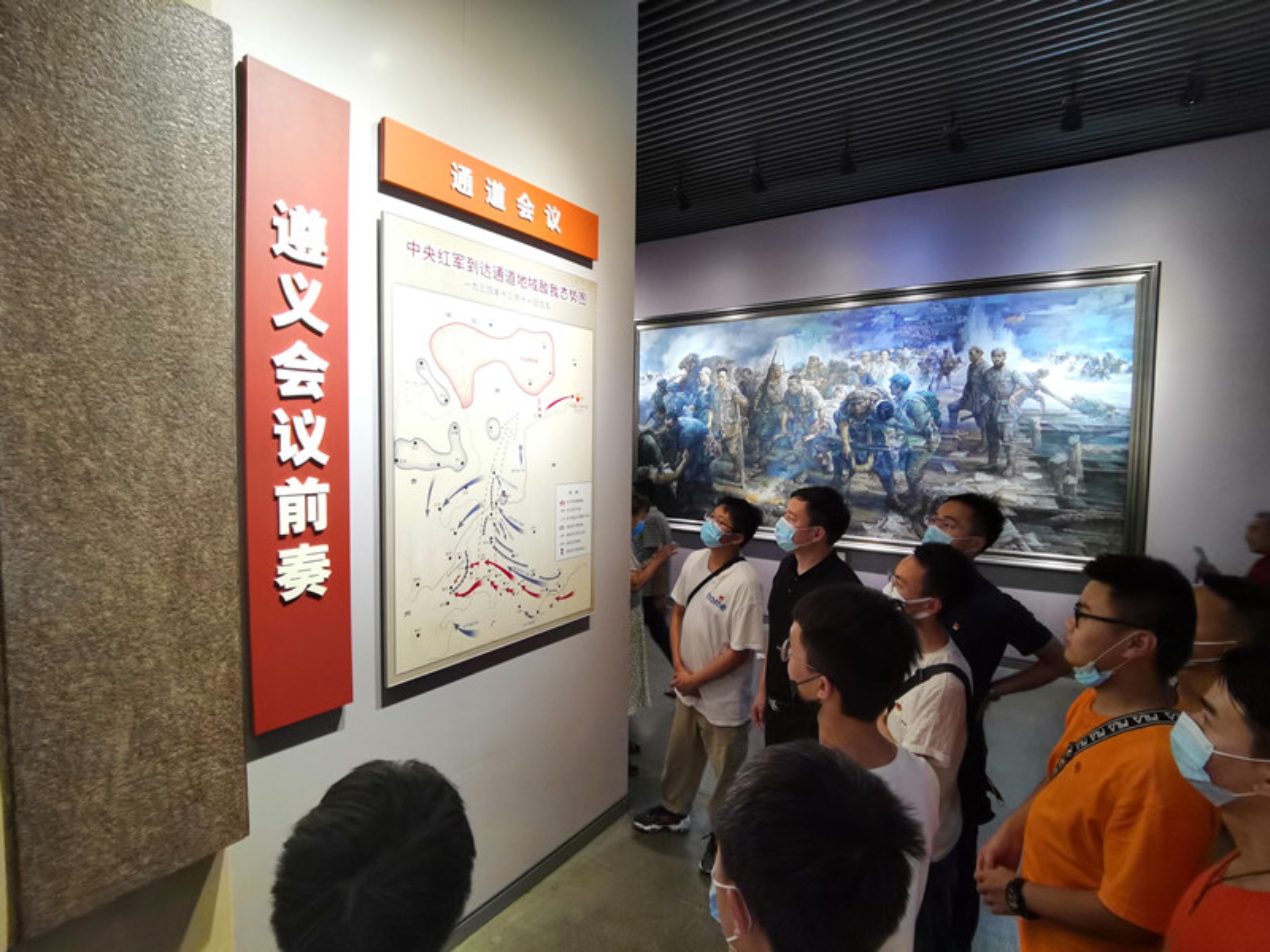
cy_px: 476
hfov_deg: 91.0
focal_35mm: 17
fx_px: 624
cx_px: 635
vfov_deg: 74.7
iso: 250
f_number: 2.2
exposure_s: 1/50
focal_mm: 2.26
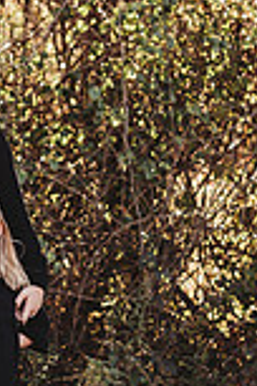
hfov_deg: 5.5
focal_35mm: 250
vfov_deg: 8.2
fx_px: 2677
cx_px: -116
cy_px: 144
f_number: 2.8
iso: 160
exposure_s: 1/320
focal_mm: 85
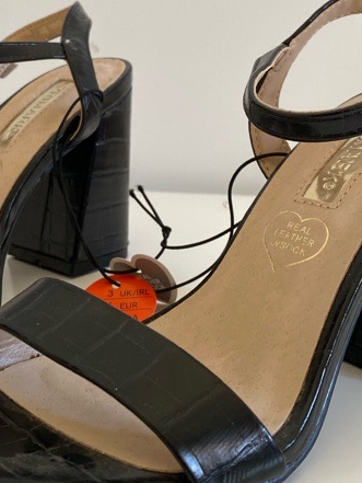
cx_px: 100
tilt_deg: -9.1
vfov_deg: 32.3
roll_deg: +1.0
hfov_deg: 24.6
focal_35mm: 59
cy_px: 145
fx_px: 822
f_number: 1.8
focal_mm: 4.25
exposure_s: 1/60
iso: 160
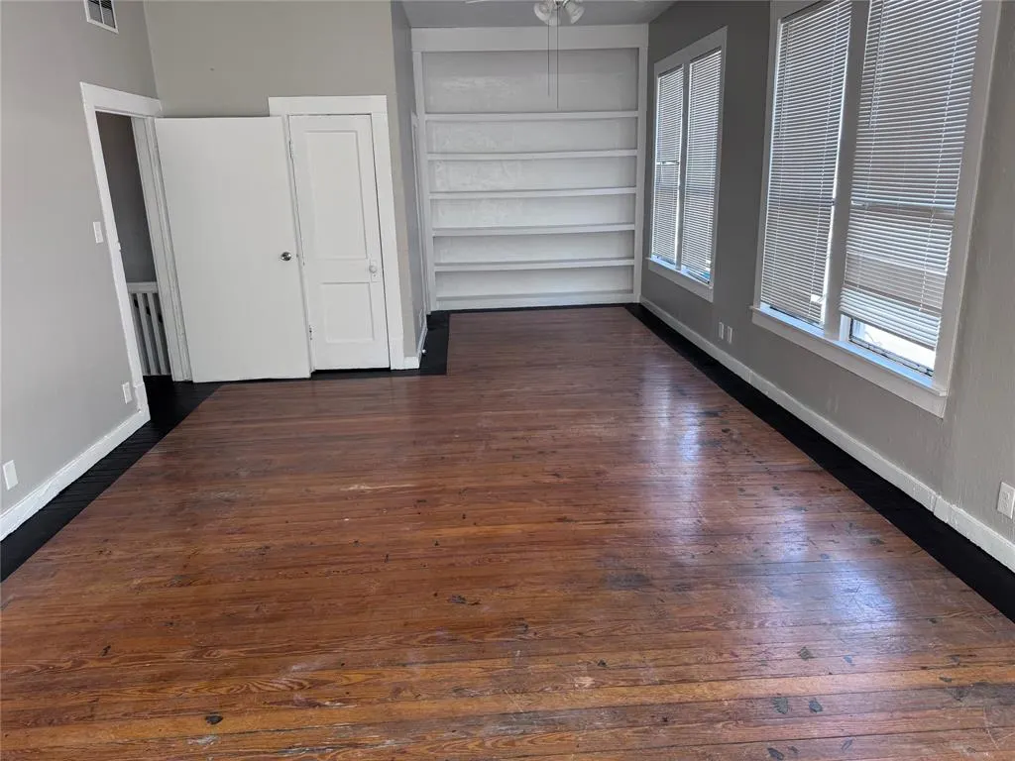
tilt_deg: -16.3
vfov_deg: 56.8
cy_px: 380
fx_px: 704
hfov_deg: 71.6
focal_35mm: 24
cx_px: 508
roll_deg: +1.5
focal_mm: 6.76
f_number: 1.78
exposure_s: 1/121
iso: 100
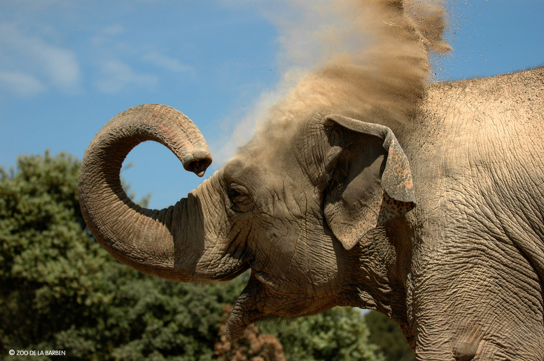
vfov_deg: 13.0
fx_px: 1585
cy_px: 180
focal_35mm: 105
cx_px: 272
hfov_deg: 19.5
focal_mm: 70
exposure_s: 1/5000
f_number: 2.8
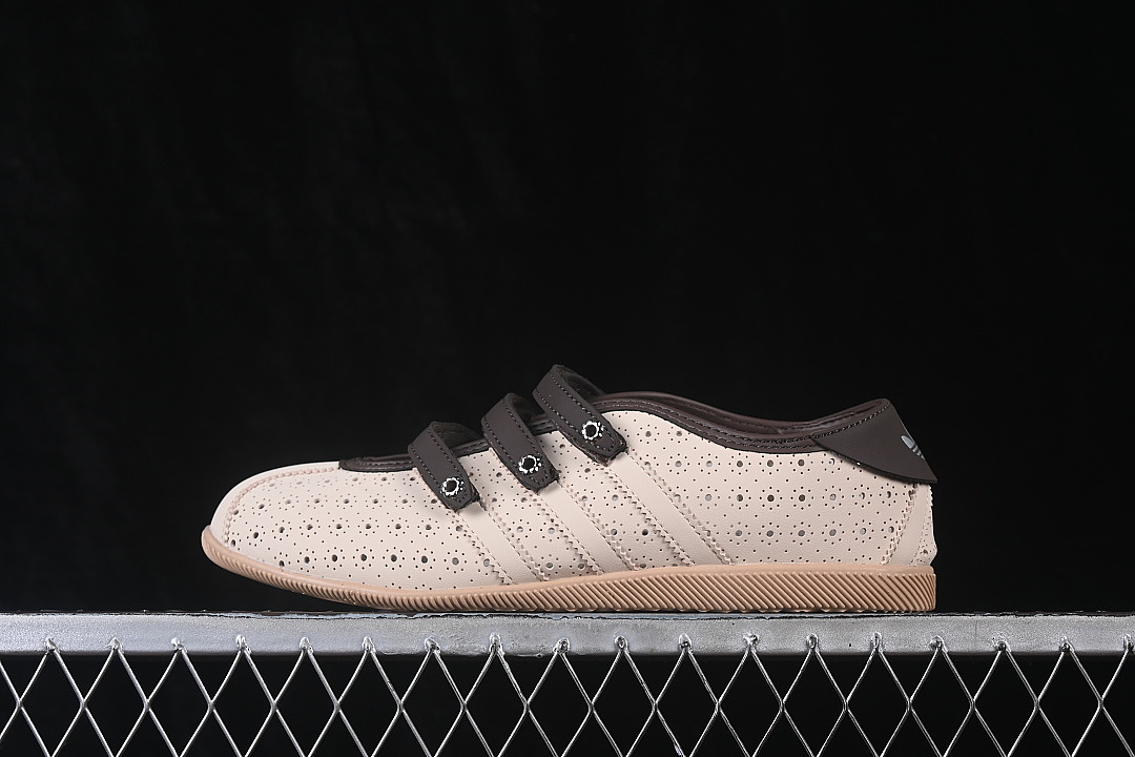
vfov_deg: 18.2
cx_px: 568
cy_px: 378
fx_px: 2364
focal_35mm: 75
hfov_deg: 27.0
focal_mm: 50
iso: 160
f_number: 8
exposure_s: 1/80
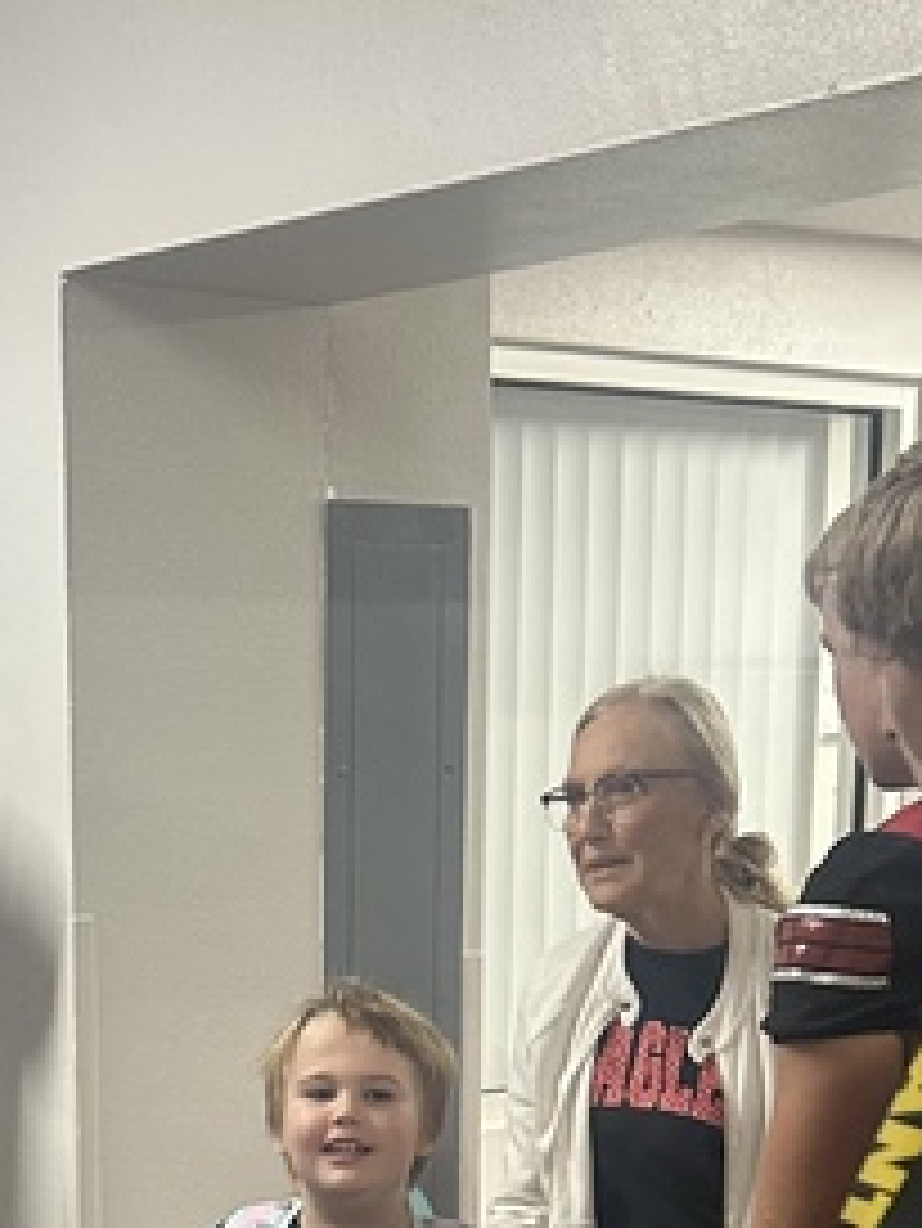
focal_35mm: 90
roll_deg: +1.6
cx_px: 90
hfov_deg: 16.2
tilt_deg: -14.6
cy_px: 1660
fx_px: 3194
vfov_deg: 19.8
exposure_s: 1/60
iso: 200
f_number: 1.78
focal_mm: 6.86
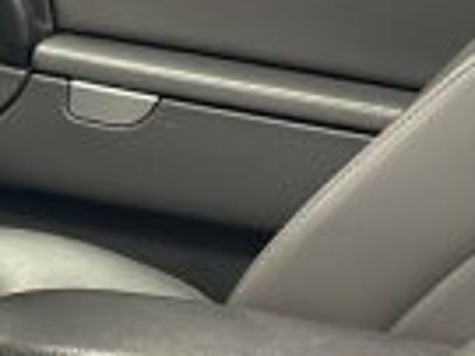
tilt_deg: -19.5
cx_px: -566
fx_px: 3112
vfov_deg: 6.5
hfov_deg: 8.2
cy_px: 405
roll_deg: -4.6
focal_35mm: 227
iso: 640
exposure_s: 1/40
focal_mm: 6.86
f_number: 1.78
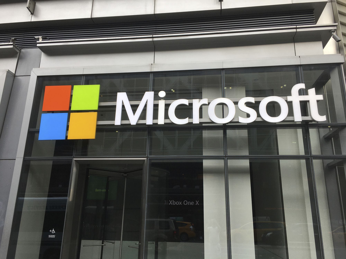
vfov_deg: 48.2
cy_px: 130
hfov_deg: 61.7
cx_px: 173
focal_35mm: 29
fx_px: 290
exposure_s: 1/286
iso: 25
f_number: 2.2
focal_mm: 4.15
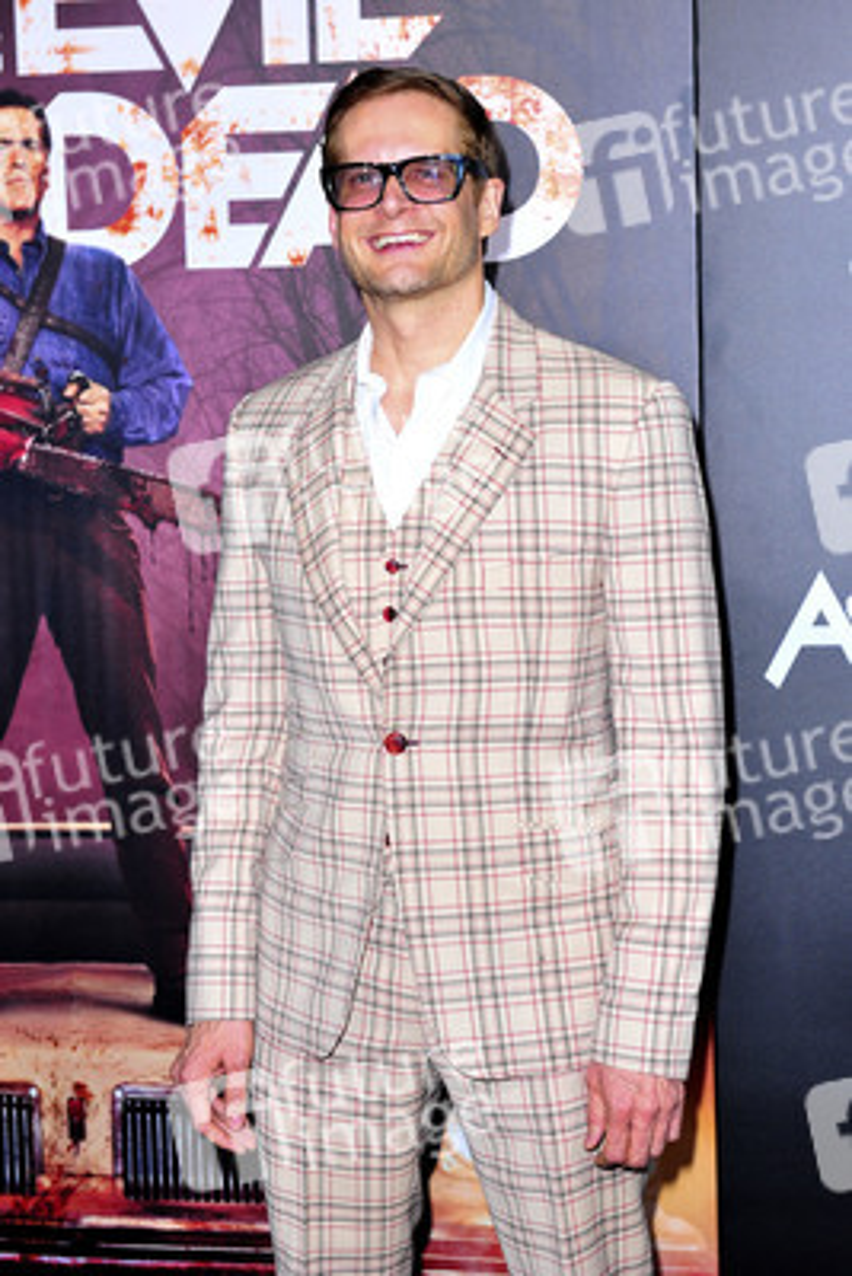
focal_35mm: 70
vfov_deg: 28.8
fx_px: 2483
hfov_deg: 19.5
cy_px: 638
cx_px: 426
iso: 640
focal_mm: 70
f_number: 5.6
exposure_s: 1/320
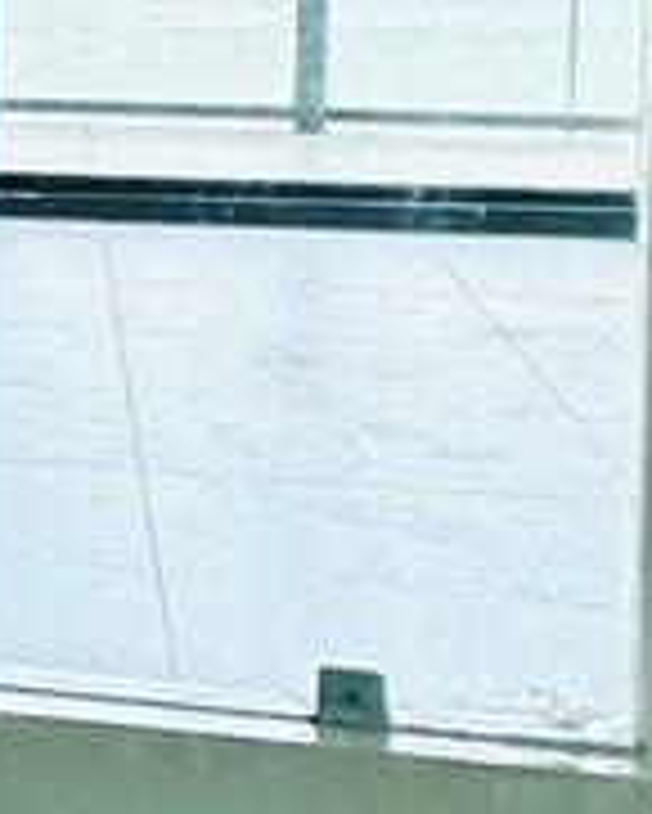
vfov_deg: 15.7
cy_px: 63
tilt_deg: -4.9
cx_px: -1493
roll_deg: +2.2
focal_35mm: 121
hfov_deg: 9.2
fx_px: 2916
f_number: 2.2
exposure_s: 1/149
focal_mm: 2.22
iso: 40
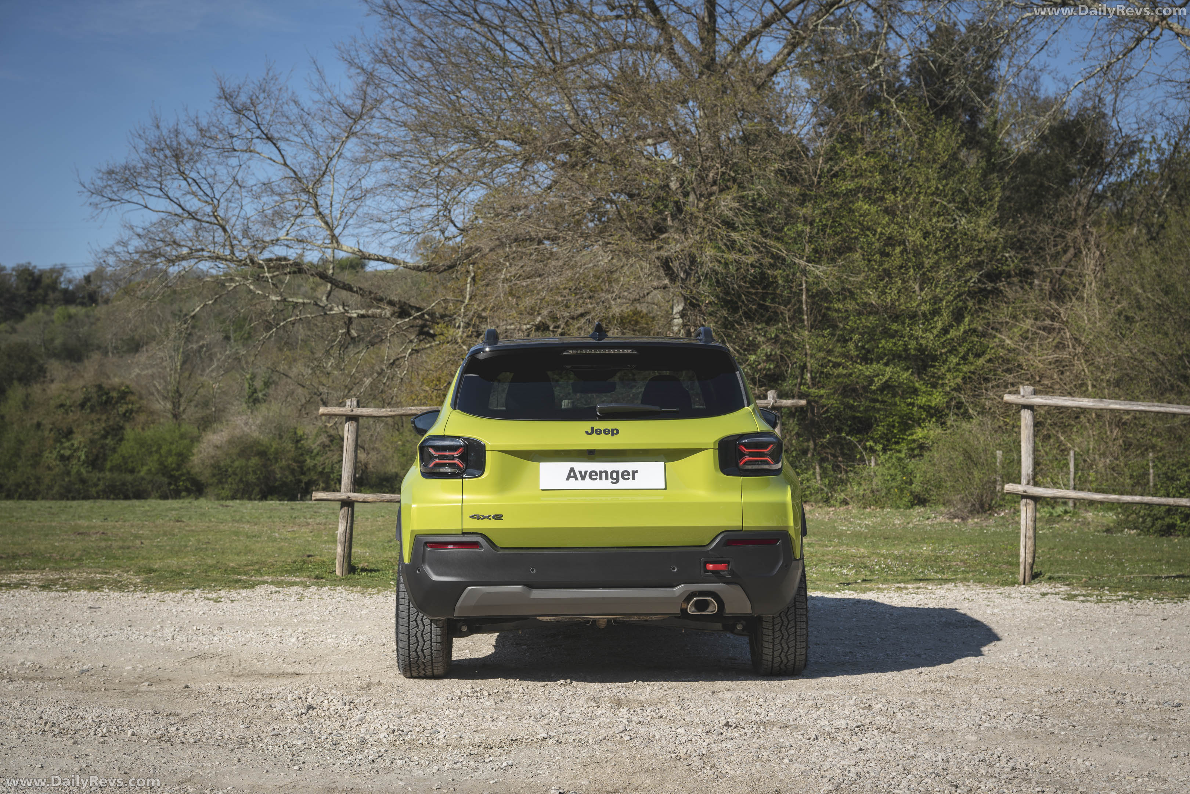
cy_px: 397
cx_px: 595
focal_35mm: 57
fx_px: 1884
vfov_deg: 23.8
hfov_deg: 35.1
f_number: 7.1
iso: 64
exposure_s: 1/400
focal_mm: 57
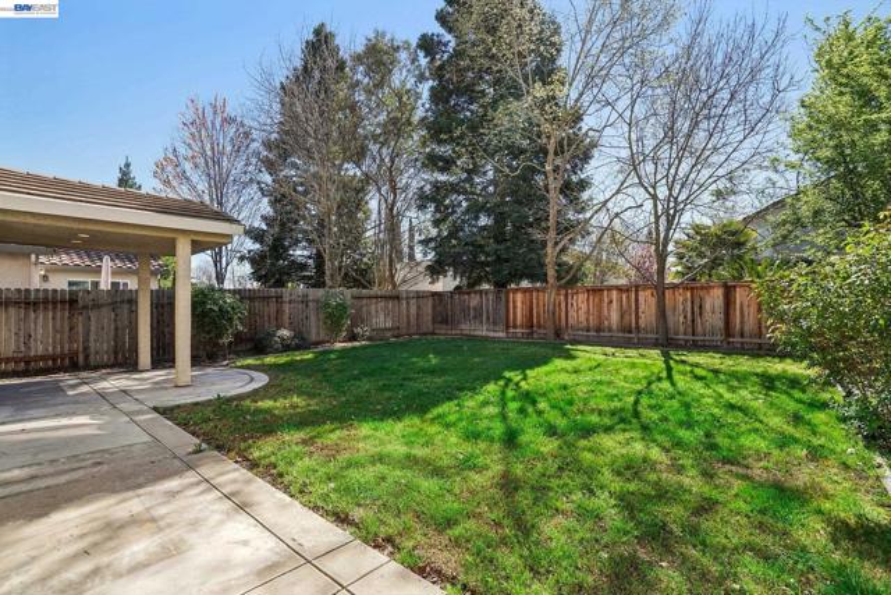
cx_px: 446
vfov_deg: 73.8
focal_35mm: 16
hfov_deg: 96.7
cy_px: 298
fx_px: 396
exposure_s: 1/200
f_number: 8
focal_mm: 16
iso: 250
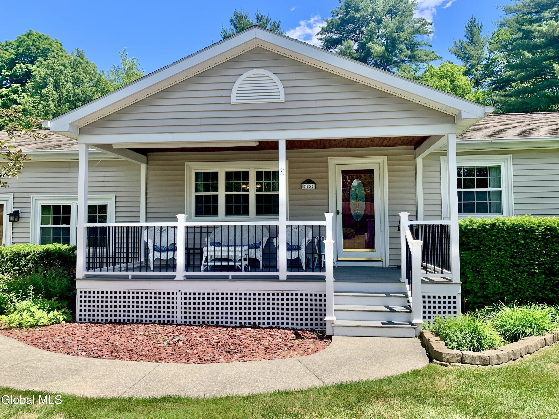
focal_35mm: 26
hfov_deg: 67.3
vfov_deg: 53.1
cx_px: 280
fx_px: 420
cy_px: 210
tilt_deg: +2.5
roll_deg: +0.3
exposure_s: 1/1220
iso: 25
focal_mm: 4.25
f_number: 1.8
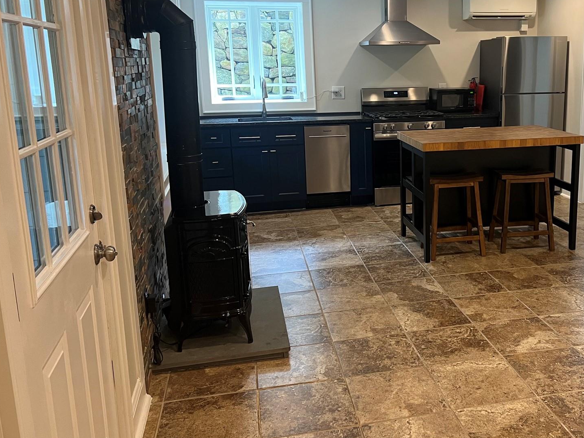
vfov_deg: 38.6
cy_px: 183
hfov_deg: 49.0
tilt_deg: -11.4
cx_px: 403
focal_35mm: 37
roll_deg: +0.8
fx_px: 624
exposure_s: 1/60
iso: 125
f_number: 1.5
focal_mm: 5.7
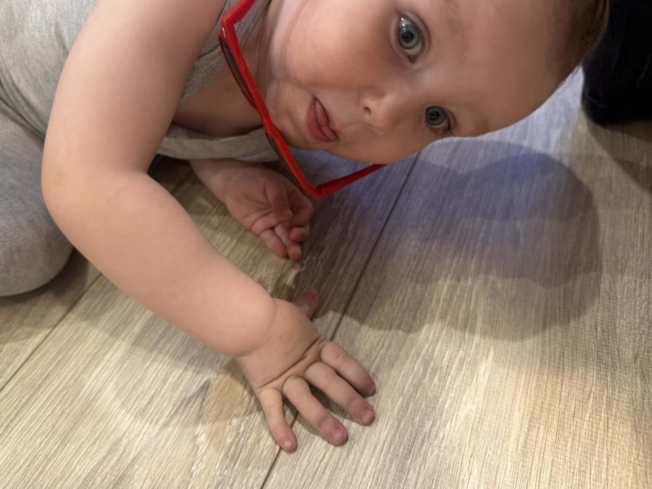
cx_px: 299
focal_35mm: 27
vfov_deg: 51.3
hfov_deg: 65.2
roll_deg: +12.0
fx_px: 508
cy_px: 223
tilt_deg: -44.1
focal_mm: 6.76
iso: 640
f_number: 1.78
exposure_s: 1/50
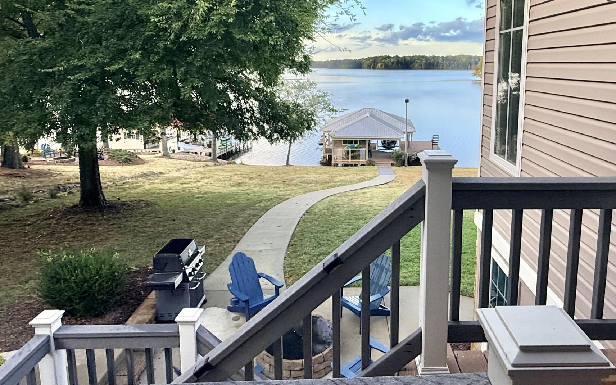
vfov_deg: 46.9
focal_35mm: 26
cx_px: 360
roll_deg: -0.7
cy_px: 130
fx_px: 436
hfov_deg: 69.9
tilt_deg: -7.3
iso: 64
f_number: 2.2
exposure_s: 1/203
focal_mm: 2.22
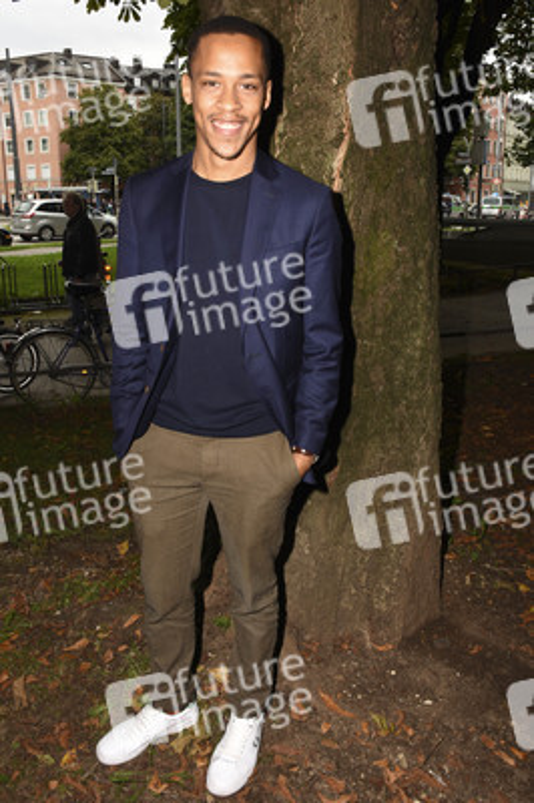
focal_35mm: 30
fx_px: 669
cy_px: 402
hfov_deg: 43.5
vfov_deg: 62.0
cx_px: 267
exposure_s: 1/160
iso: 160
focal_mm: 20
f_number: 6.3
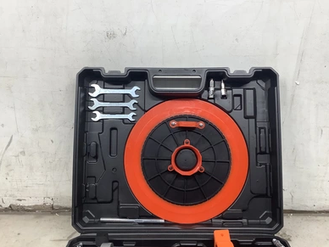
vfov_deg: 44.2
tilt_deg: -17.8
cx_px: 168
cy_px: 123
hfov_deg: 56.8
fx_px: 304
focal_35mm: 32
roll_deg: -0.3
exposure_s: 1/60
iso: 50
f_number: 2.4
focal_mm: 3.3
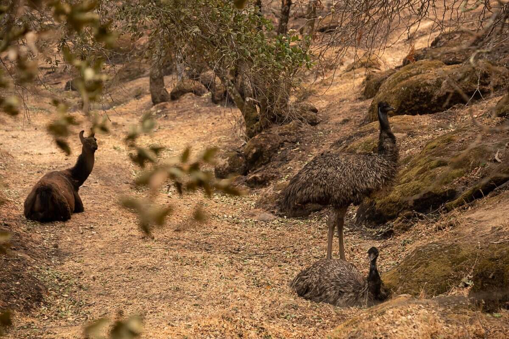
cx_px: 254
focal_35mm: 150
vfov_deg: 9.1
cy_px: 170
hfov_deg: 13.7
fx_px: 2119
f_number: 5.6
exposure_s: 1/250
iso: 400
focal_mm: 150
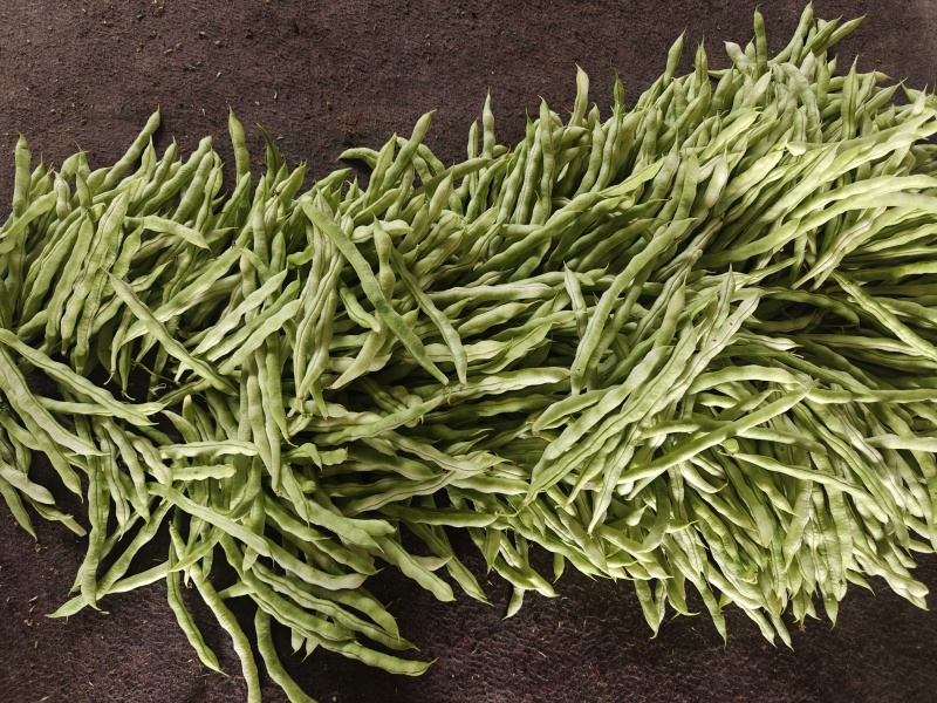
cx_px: 468
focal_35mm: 23
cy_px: 352
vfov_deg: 58.9
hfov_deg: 73.9
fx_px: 623
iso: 640
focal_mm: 6.06
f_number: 1.6
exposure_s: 1/100
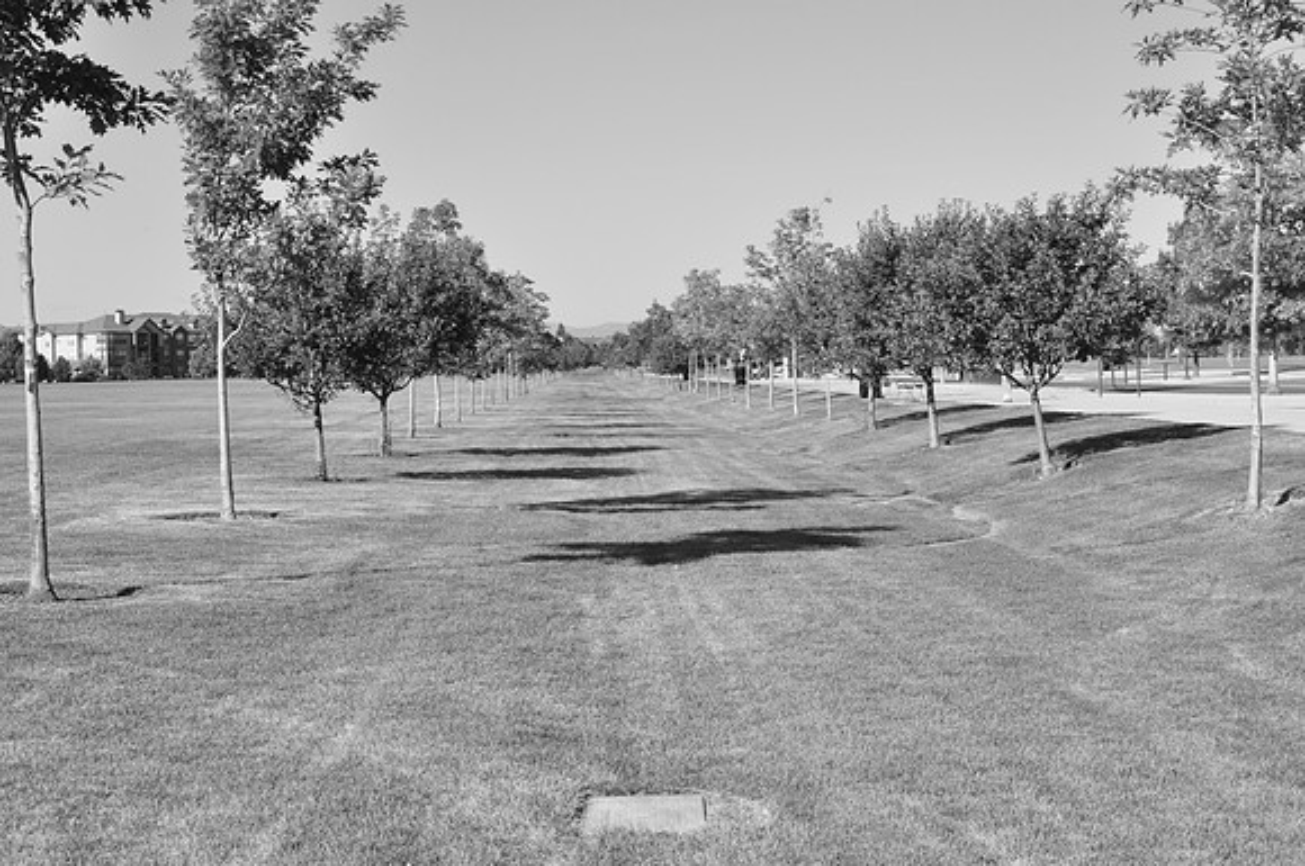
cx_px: 652
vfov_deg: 20.1
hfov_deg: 29.9
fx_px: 2443
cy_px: 433
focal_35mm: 68
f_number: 18
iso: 200
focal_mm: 45
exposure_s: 1/80
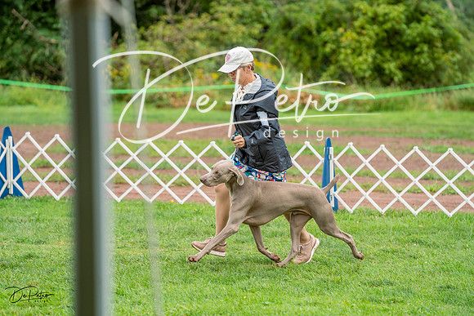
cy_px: 158
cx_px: 237
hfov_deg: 11.8
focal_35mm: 174
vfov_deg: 7.9
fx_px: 2291
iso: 640
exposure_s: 1/1250
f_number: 4
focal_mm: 174
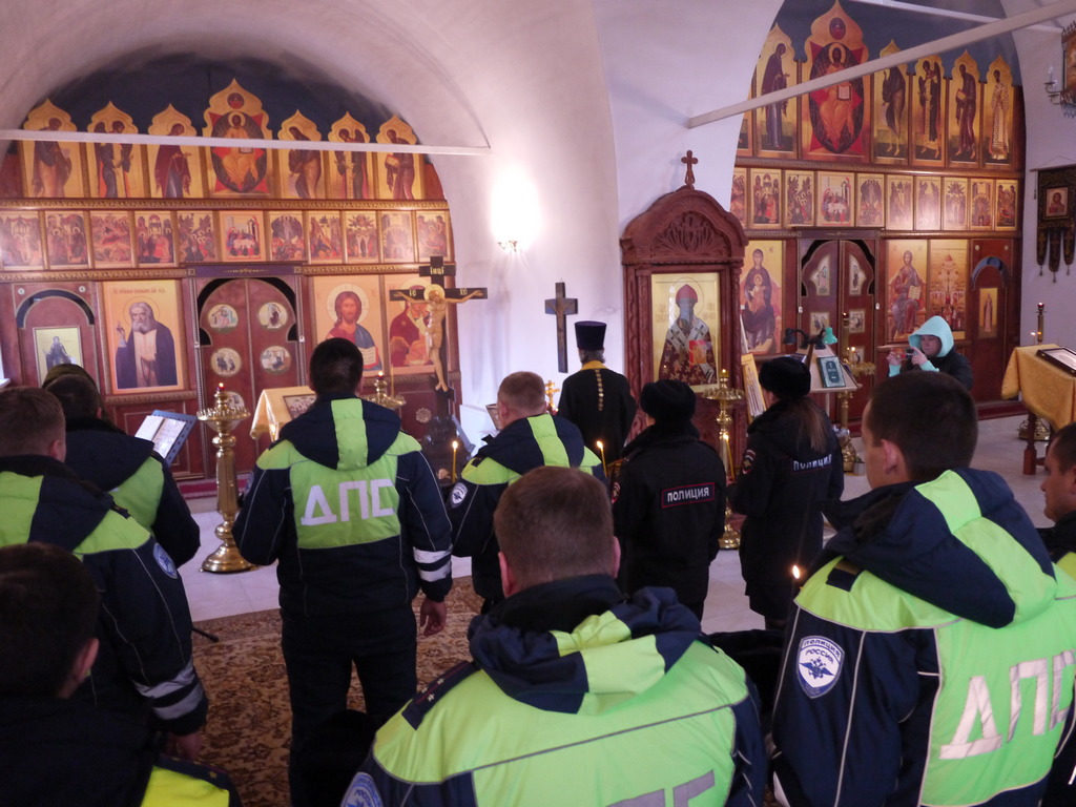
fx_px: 870
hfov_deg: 63.4
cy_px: 404
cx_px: 538
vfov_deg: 49.7
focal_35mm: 28
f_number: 2.5
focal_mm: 14
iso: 800
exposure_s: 1/50
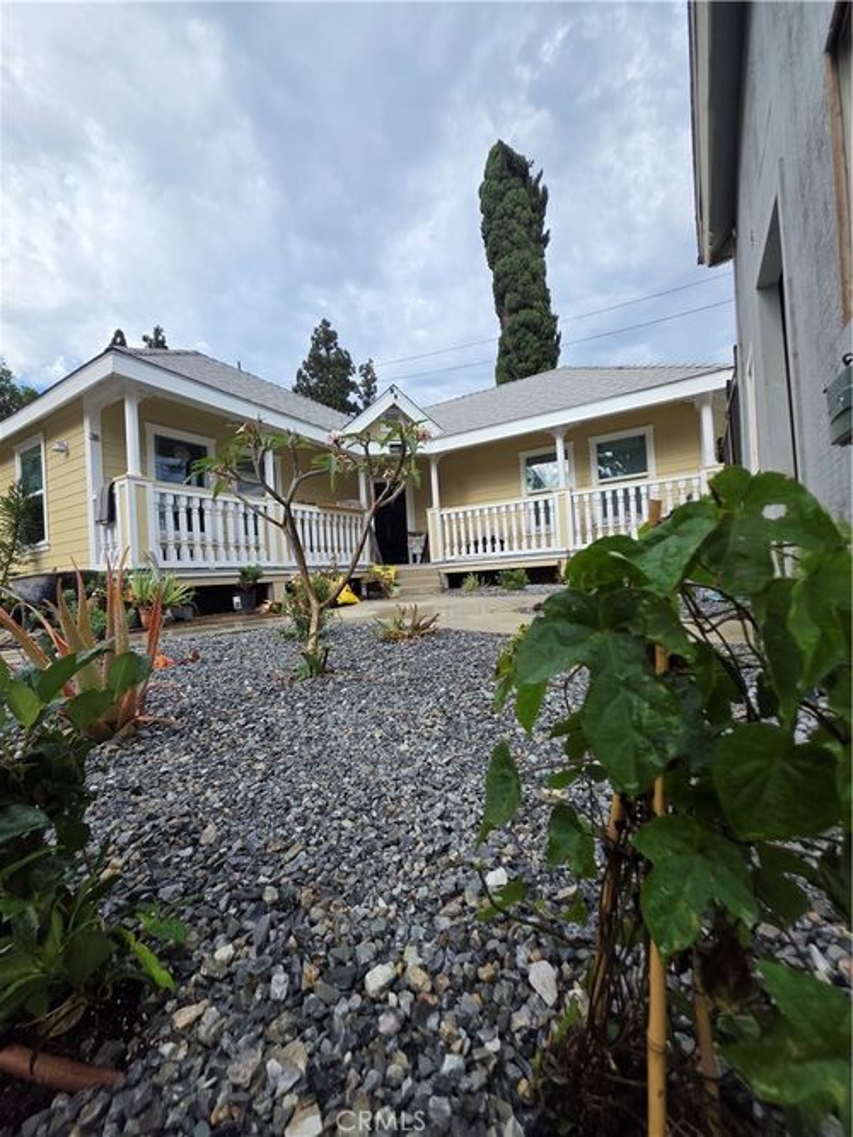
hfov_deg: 89.9
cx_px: 426
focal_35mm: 13
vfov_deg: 106.2
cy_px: 568
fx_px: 427
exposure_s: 1/1002
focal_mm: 2.2
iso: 40
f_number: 1.9
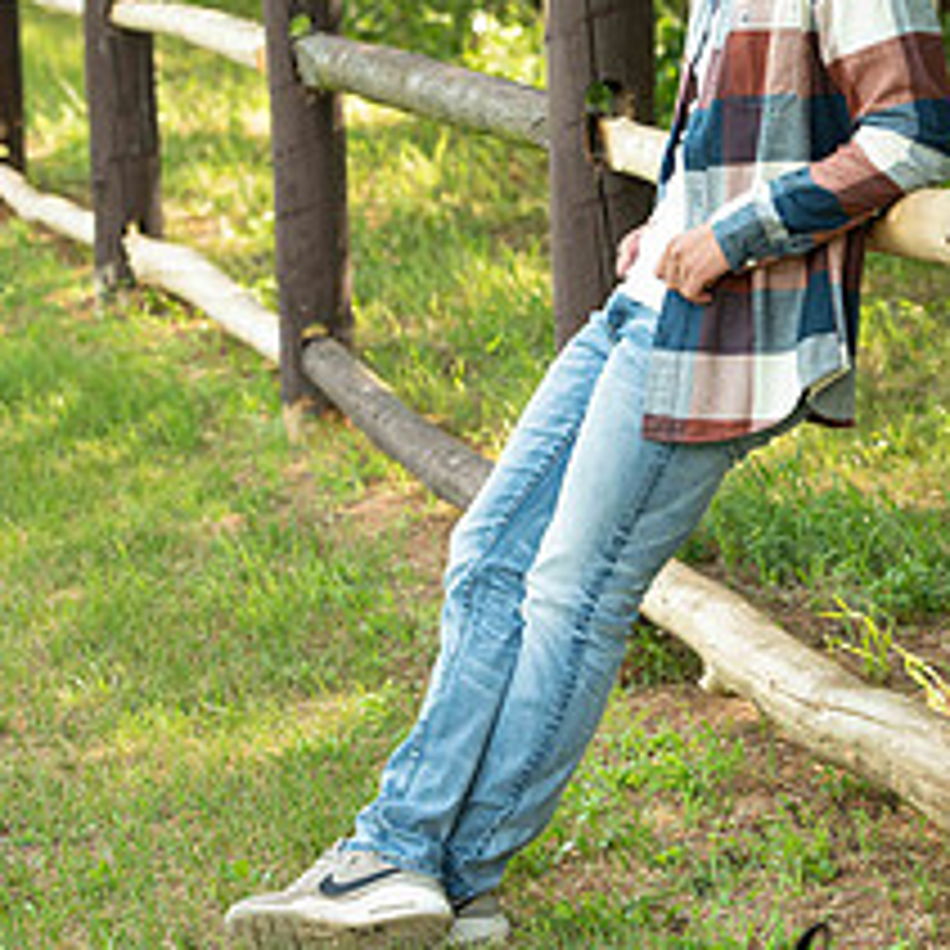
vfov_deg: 11.3
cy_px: 311
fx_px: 4782
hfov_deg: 11.3
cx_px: 608
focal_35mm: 154
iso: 400
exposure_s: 1/200
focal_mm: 85
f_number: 5
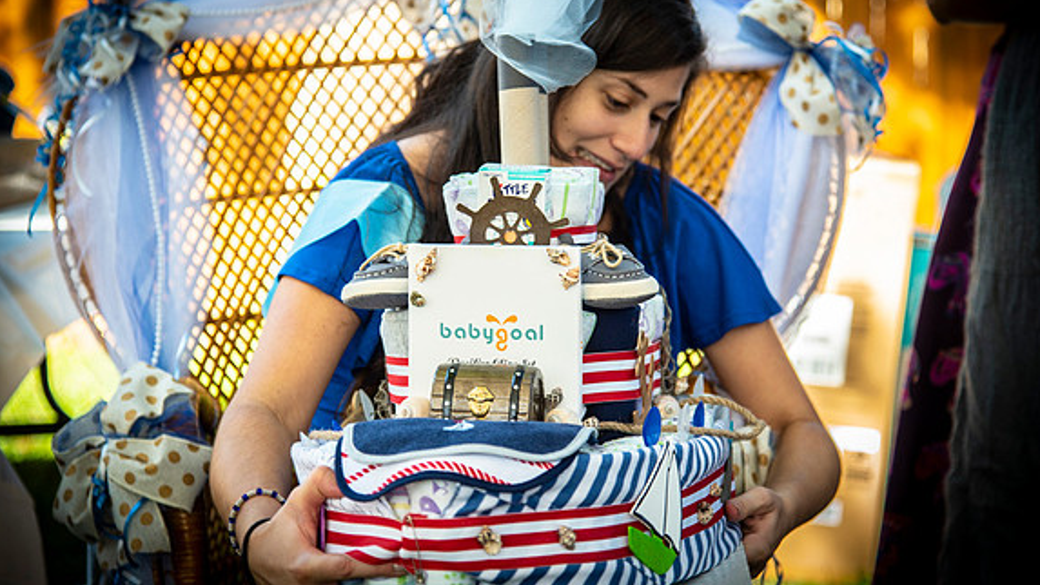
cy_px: 268
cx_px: 519
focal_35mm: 87
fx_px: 2399
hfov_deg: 24.5
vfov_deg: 13.9
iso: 125
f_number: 4
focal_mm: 82
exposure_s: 1/125
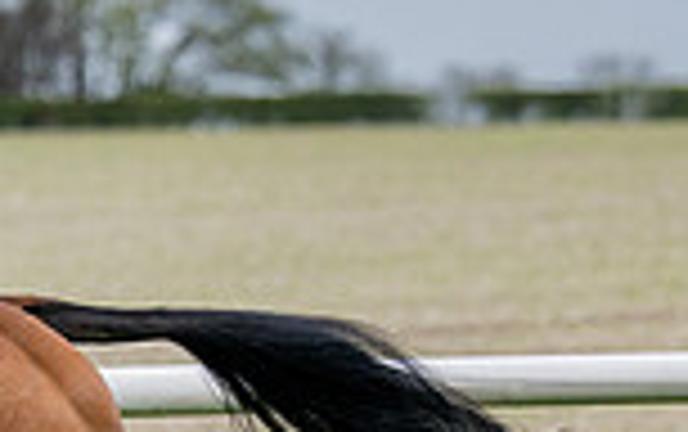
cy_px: 906
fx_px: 12539
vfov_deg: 2.0
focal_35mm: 668
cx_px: -486
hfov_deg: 3.1
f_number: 4
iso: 400
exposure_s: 1/1600
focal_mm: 115
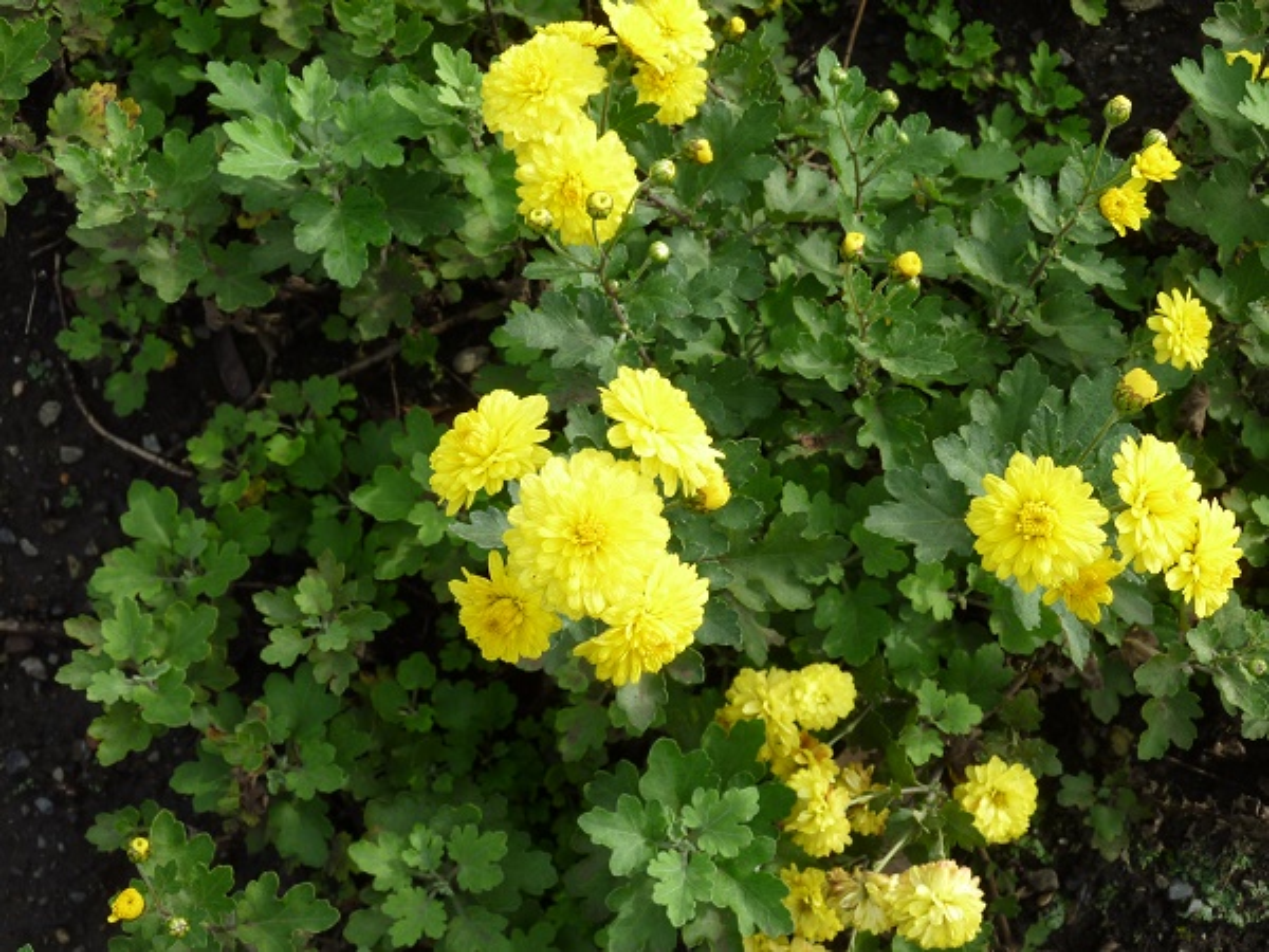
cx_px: 634
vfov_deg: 30.3
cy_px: 476
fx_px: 1760
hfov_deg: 39.7
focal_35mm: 48
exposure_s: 1/200
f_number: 4.3
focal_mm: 8.6
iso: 80
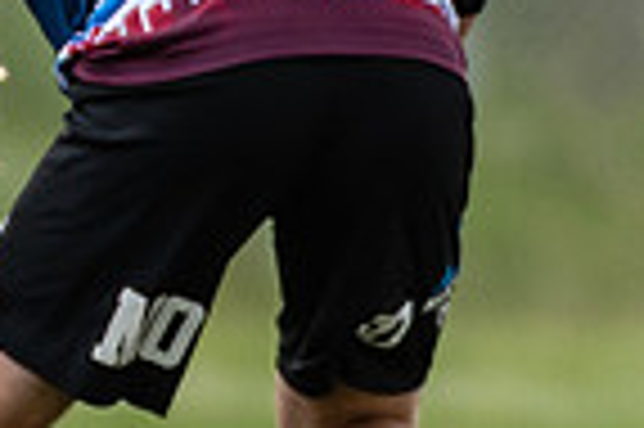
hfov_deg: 0.5
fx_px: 75172
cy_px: -113
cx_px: -55
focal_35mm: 4207
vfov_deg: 0.3
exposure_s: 1/1250
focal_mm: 400
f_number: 4
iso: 250
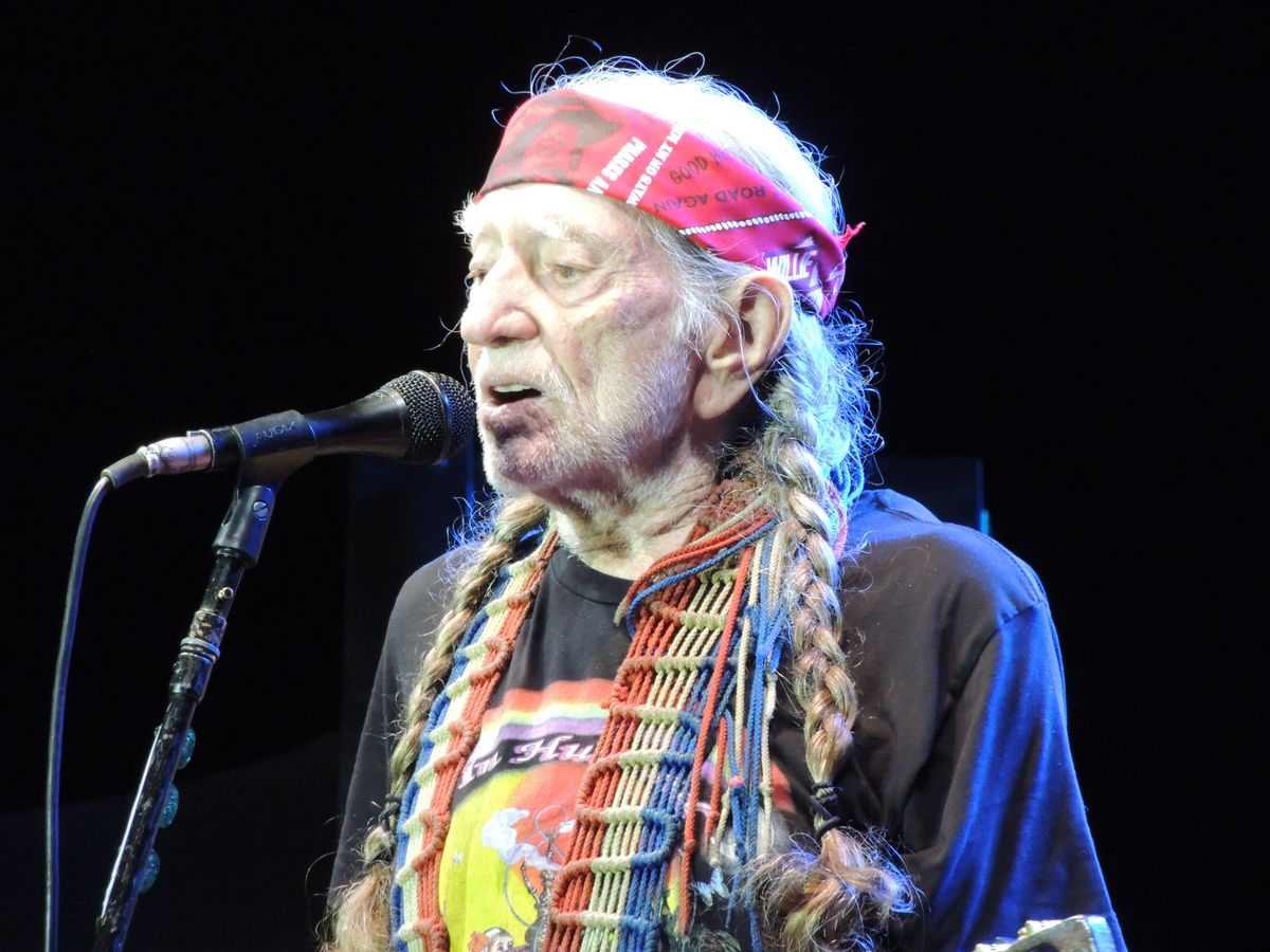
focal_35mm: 700
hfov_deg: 2.8
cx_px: 635
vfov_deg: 2.1
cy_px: 476
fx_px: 25682
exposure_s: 1/30
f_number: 5
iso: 1000
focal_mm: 124.8
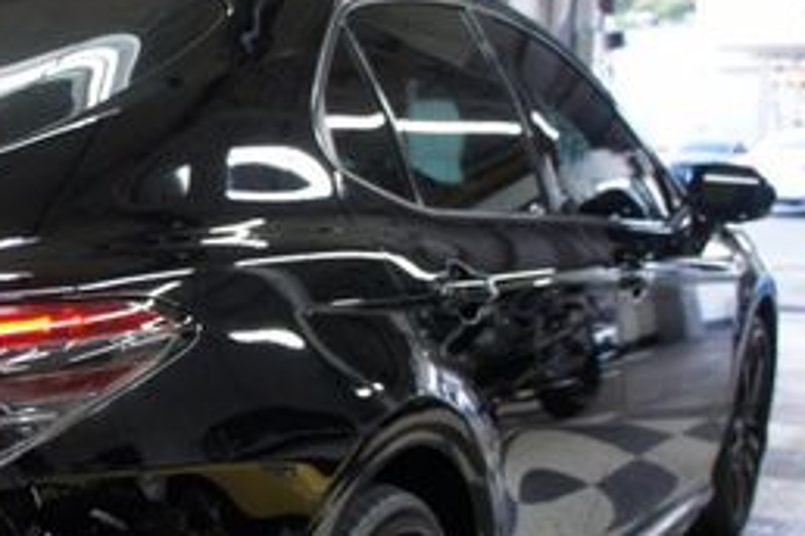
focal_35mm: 67
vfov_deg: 20.1
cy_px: 418
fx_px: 1498
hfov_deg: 27.4
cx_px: -90
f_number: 3.5
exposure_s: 1/30
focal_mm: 18
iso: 250
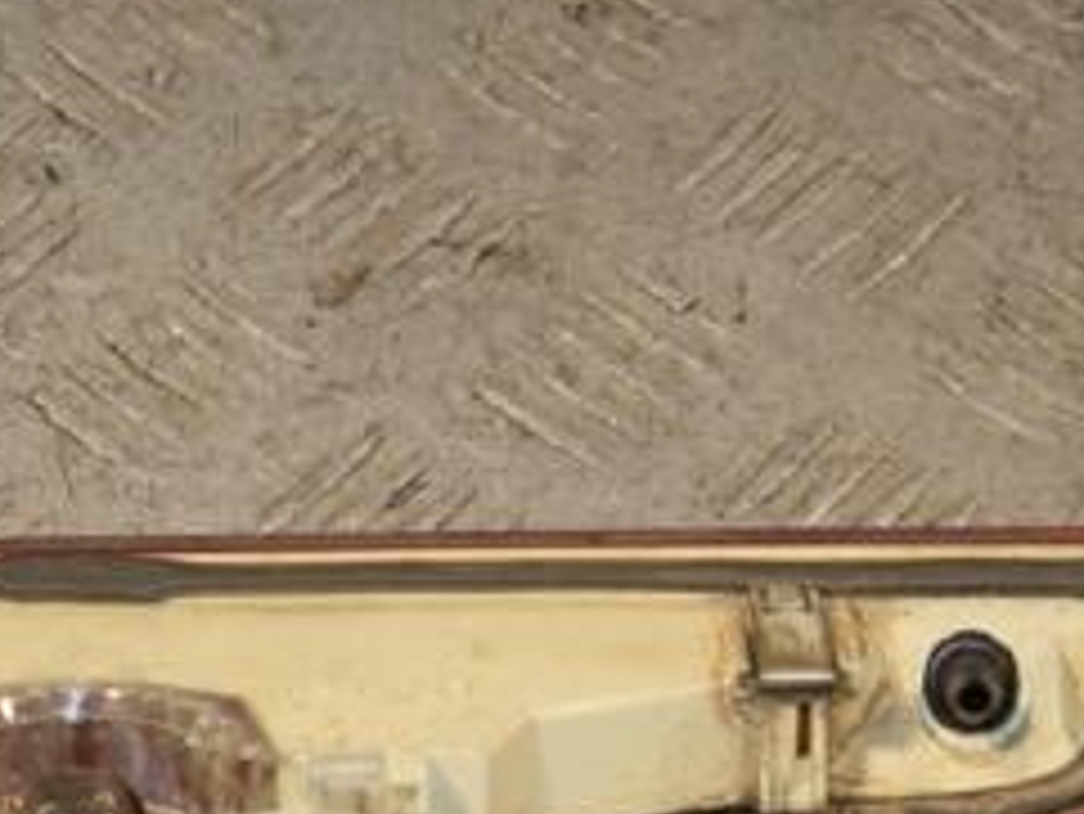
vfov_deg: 8.6
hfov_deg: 11.4
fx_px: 5389
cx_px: 166
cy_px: 472
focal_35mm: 172
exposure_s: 1/200
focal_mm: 48
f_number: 6.3
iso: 800
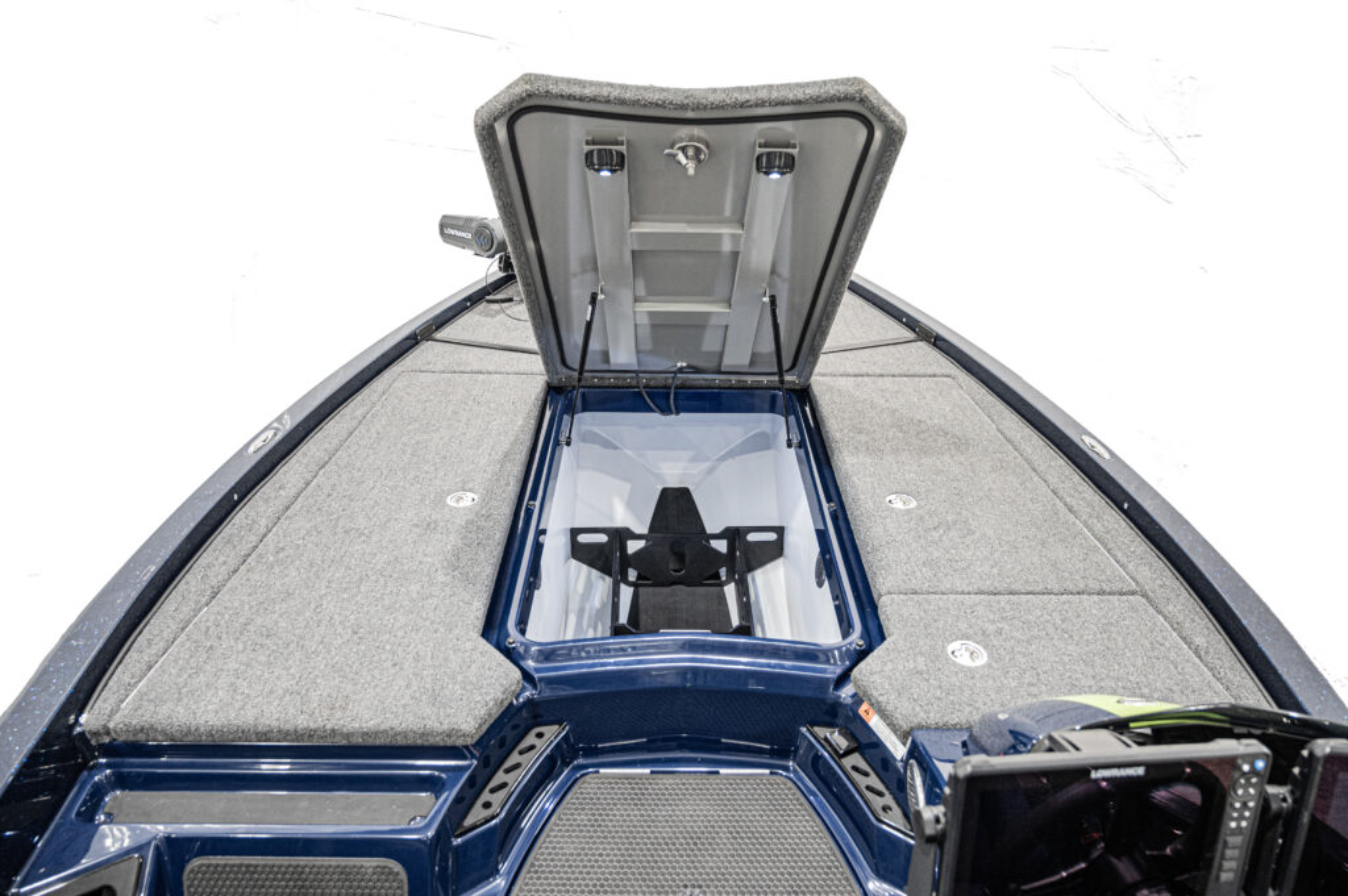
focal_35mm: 24
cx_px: 674
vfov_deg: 53.1
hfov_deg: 73.8
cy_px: 448
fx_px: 898
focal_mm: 24
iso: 1600
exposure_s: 1/60
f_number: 4
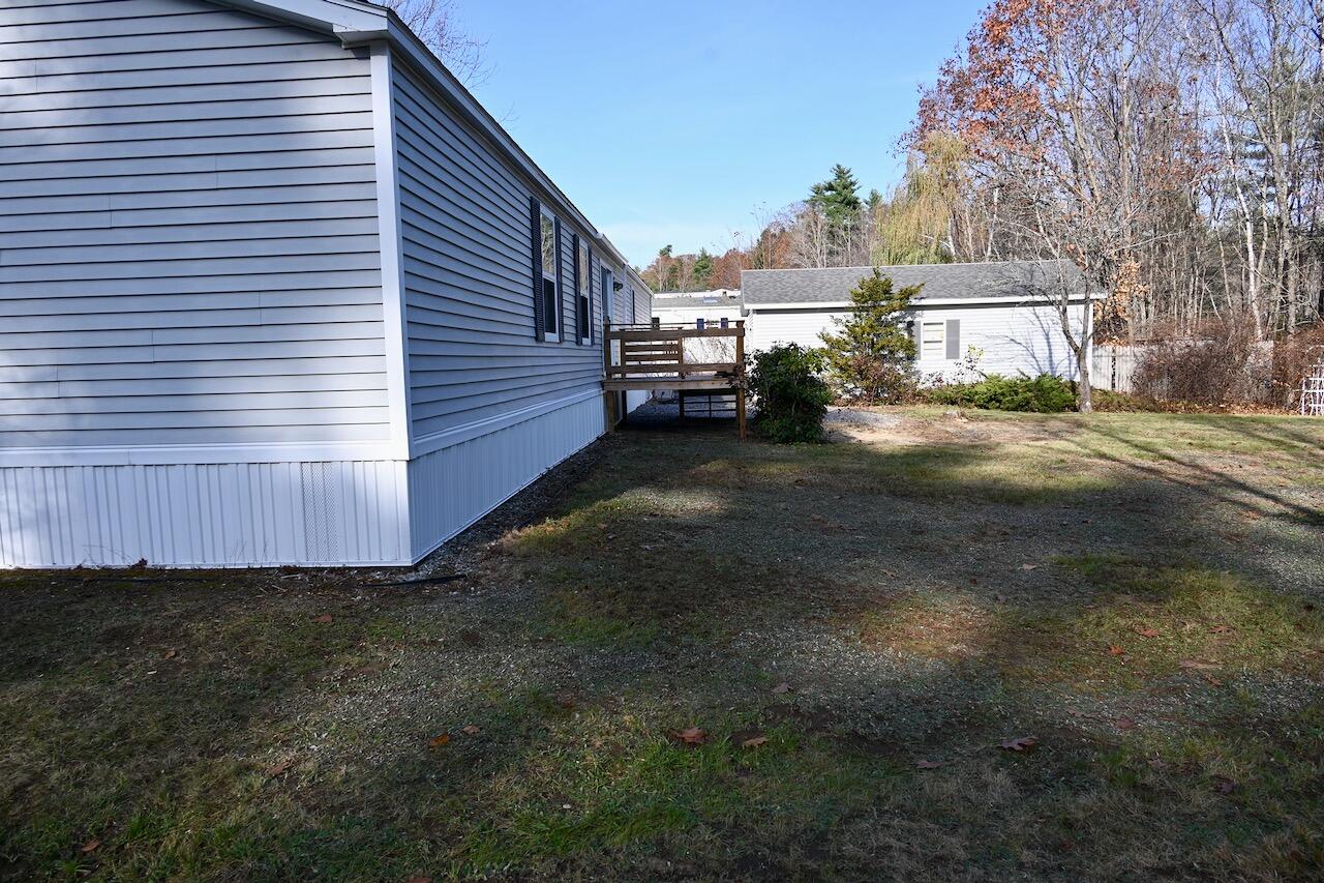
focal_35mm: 24
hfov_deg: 73.8
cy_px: 442
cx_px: 662
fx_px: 882
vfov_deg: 53.1
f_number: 7.1
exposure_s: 1/200
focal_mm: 24
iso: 100
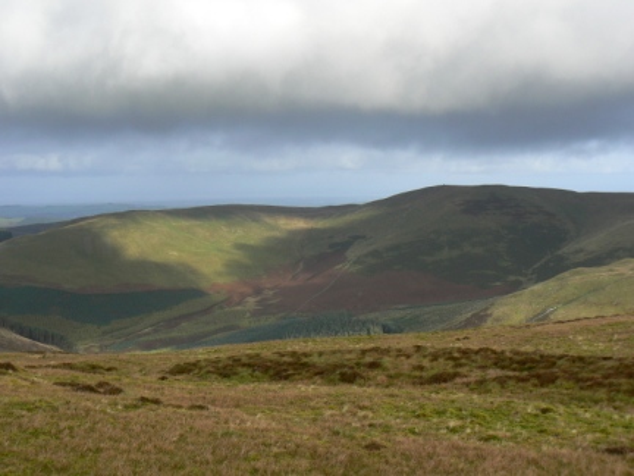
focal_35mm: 57
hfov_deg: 33.8
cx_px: 317
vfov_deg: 25.7
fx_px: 1044
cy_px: 238
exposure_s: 1/250
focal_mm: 9.5
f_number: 5.6
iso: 80
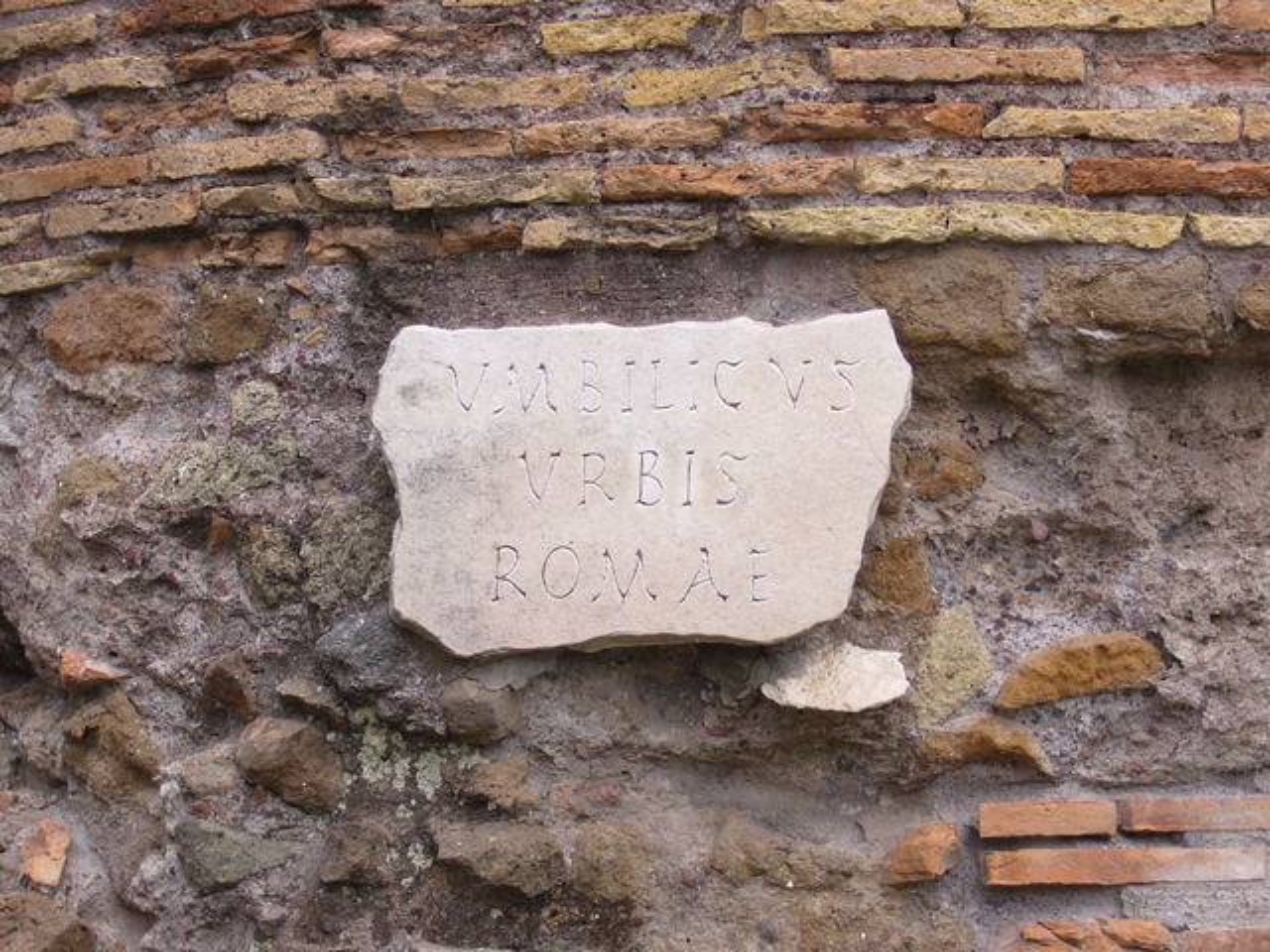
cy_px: 476
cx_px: 635
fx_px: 3559
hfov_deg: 20.2
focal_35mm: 97
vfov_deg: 15.2
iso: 80
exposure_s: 1/200
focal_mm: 16.1
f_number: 4.8
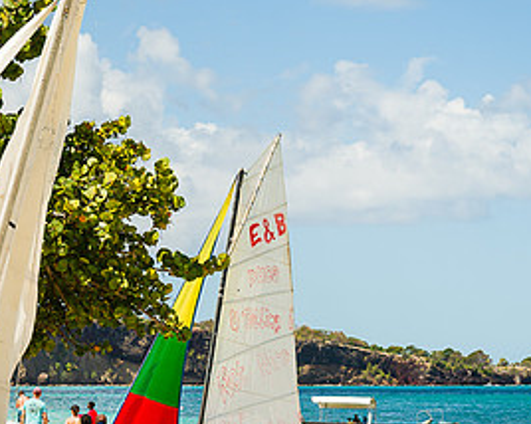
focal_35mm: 169
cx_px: 312
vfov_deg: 9.1
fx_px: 2654
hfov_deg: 11.4
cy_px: 251
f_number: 6.3
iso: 64
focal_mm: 70
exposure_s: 1/320
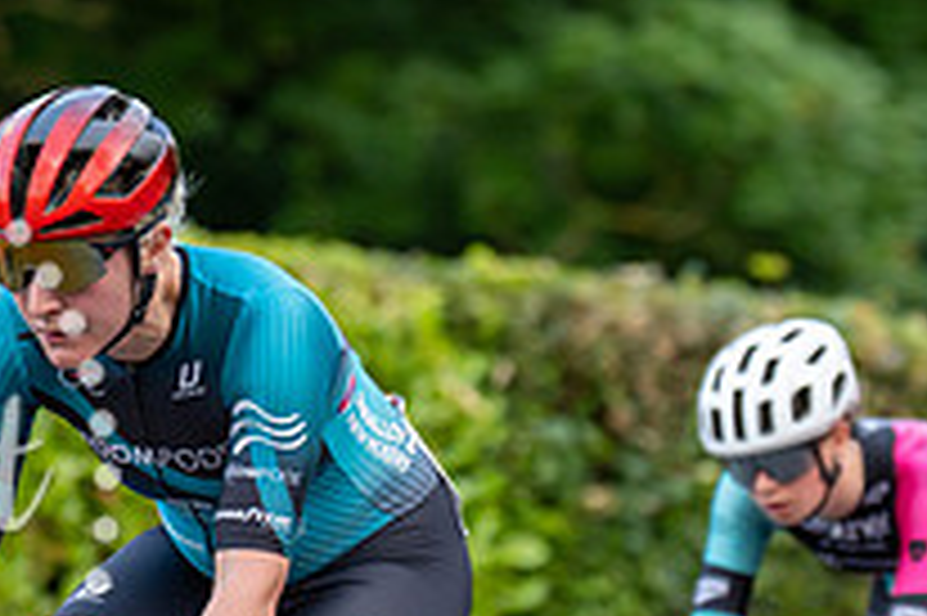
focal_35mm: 324
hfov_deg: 6.4
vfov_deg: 4.2
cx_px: 396
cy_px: 254
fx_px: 8336
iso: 640
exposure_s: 1/500
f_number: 2.8
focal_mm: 115
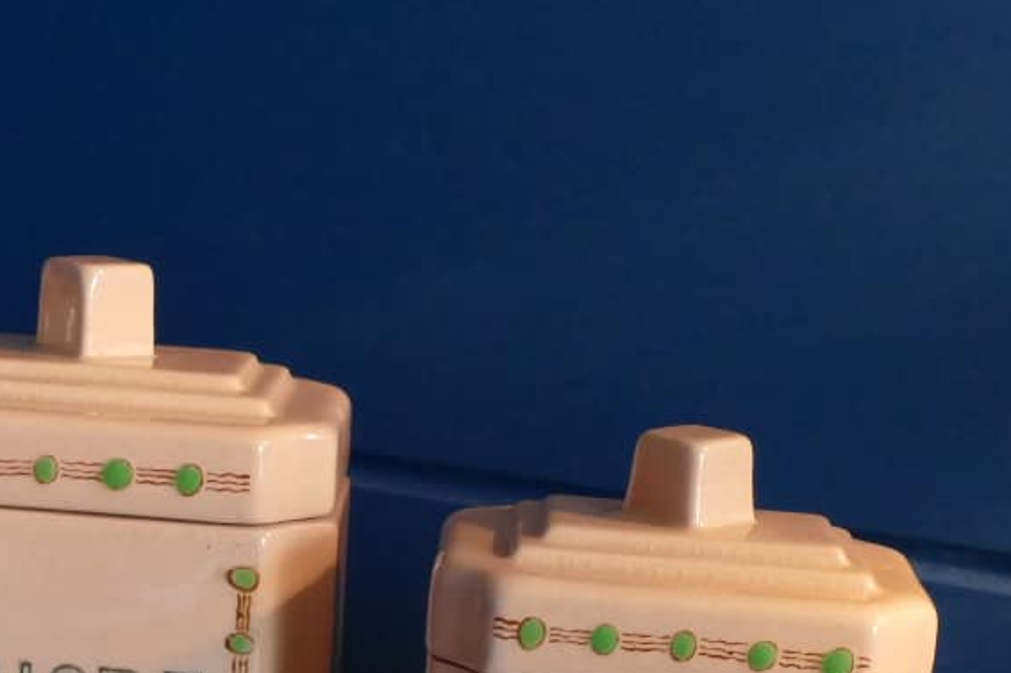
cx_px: 439
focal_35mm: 83
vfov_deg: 16.0
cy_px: 734
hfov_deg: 24.5
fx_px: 2330
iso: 1250
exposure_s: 1/80
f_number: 3
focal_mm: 10.6
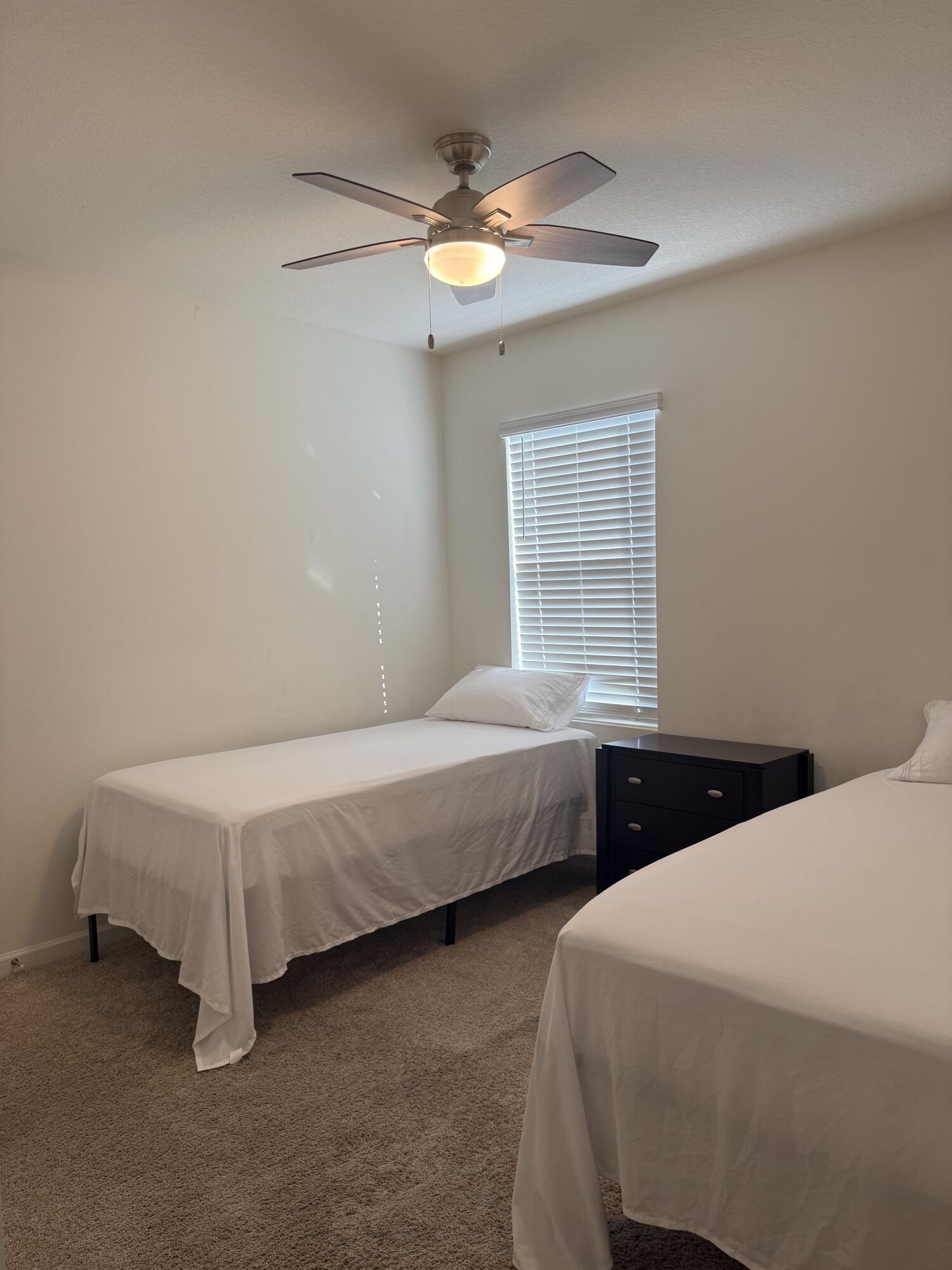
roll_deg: +1.6
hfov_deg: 56.8
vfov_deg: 71.6
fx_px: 880
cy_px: 635
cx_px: 476
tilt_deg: -2.9
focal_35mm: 24
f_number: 1.78
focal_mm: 6.76
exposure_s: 1/120
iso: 125
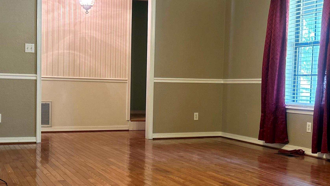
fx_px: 455
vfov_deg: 23.0
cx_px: 151
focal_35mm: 52
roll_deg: -1.1
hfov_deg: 39.8
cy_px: 110
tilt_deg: -3.1
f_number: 1.5
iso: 320
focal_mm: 5.7
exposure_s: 1/60
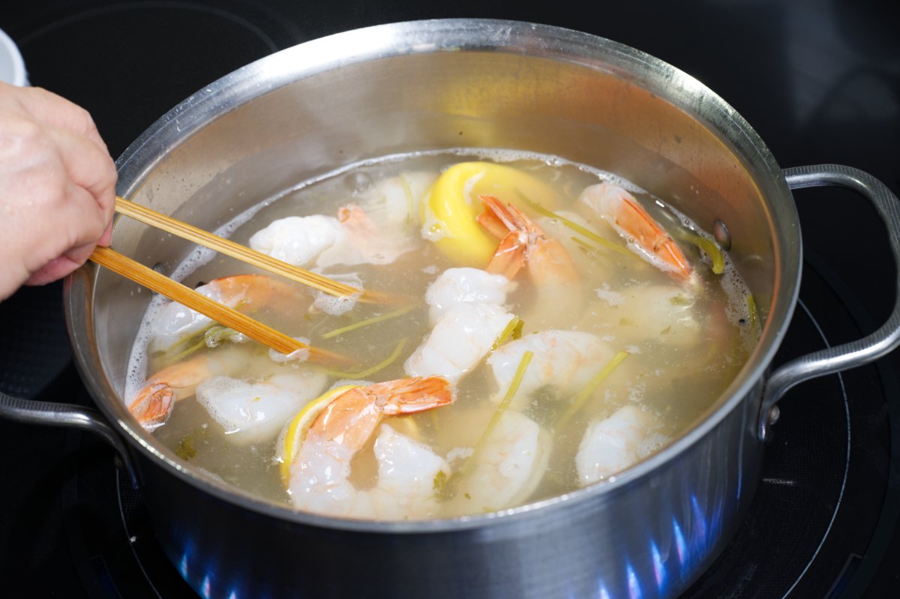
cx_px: 450
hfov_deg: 28.9
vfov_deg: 19.4
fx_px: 1749
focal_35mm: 70
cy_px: 300
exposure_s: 1/25
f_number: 8
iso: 200
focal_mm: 70
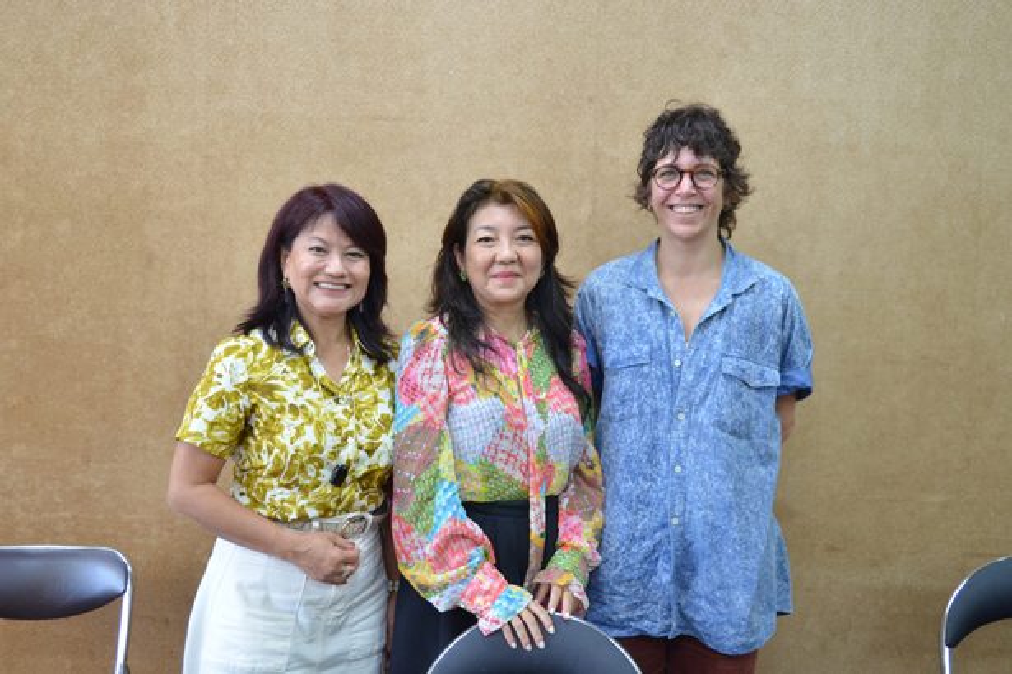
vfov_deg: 36.9
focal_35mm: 36
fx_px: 1012
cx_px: 506
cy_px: 337
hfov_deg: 53.1
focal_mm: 24
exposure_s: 1/125
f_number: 4
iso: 1250
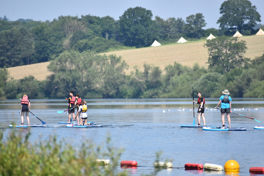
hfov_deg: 4.6
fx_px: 3301
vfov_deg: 3.1
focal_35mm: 450
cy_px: 88
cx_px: 132
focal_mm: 300
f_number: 8
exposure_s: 1/1000
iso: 360
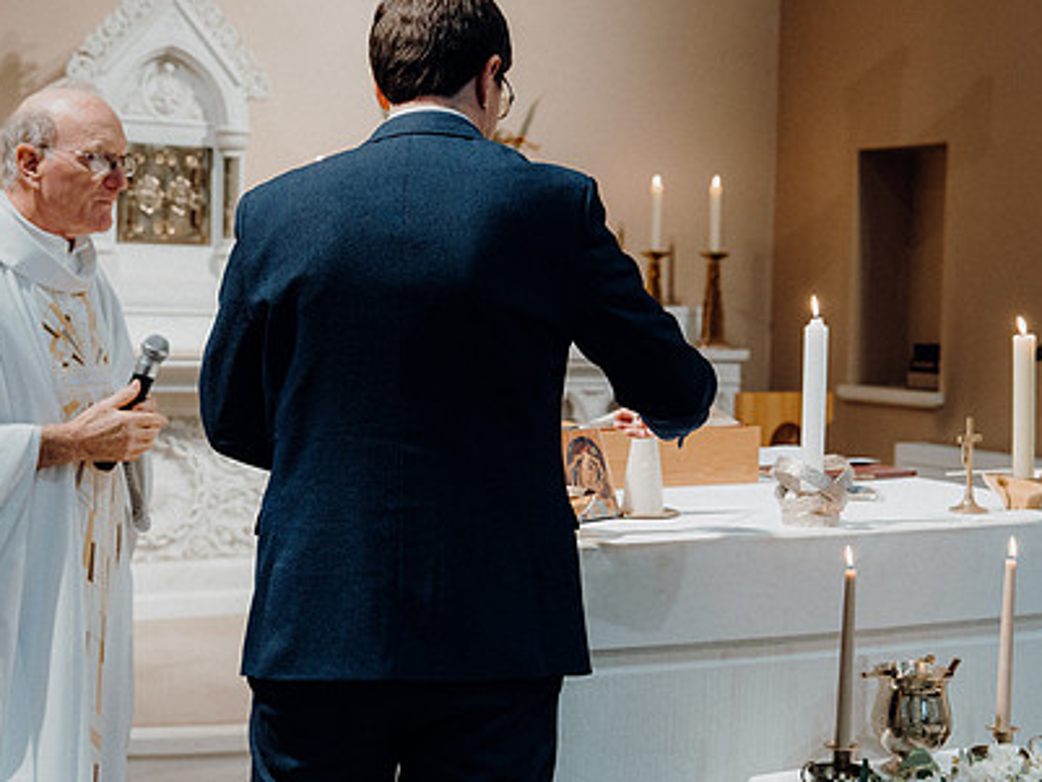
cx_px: 553
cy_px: 365
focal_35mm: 57
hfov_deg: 33.8
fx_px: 1716
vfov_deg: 25.7
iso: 1600
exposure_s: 1/160
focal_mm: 41
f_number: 3.5
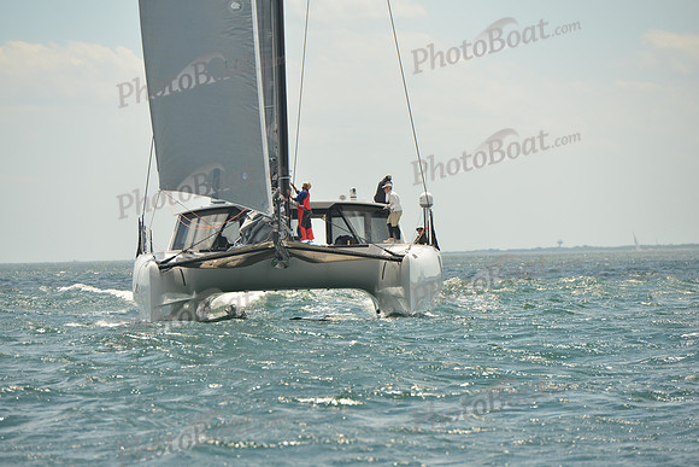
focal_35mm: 195
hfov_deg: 10.5
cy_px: 234
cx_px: 350
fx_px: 3787
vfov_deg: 7.0
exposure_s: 1/800
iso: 400
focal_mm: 195
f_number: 6.3
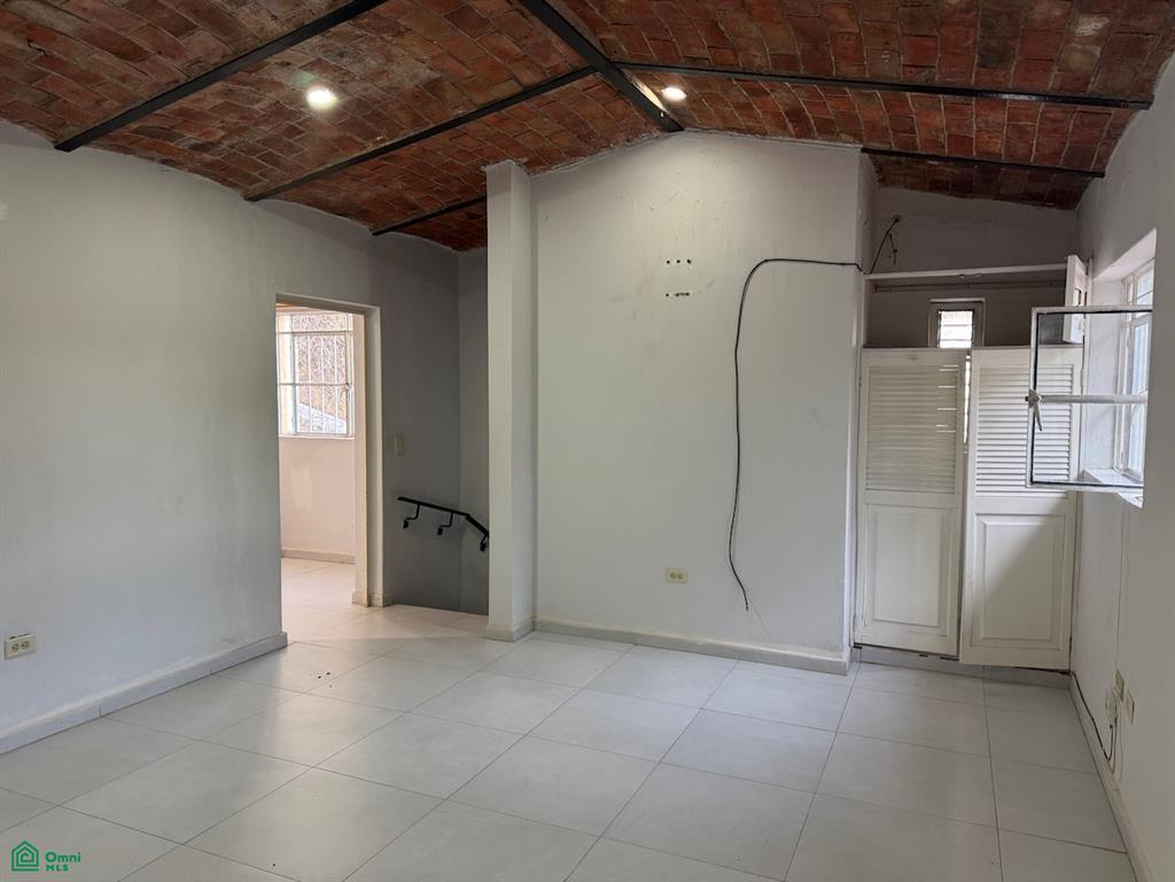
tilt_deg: -3.4
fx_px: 815
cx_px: 588
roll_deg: +0.1
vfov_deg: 56.8
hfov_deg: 71.6
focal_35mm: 24
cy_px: 441
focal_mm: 6.76
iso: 200
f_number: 1.78
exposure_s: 1/60
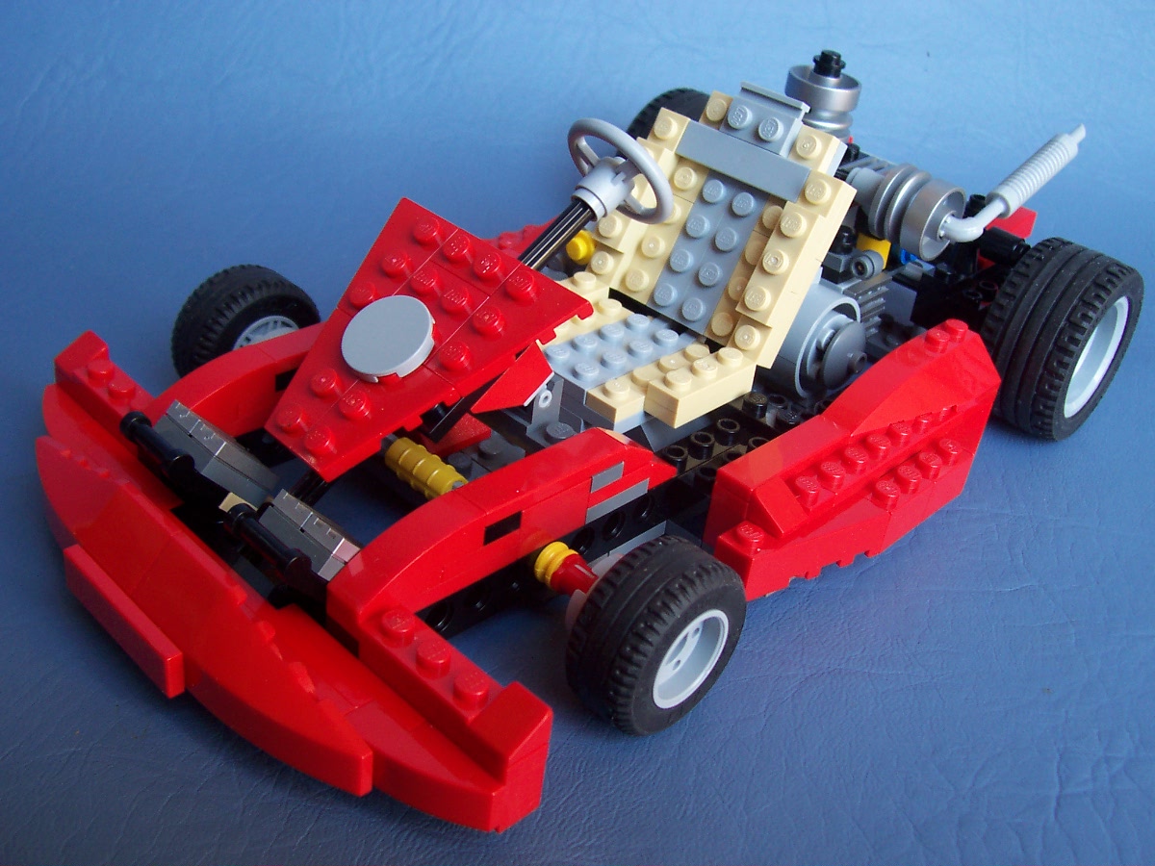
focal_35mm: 37
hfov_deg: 50.1
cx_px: 578
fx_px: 1235
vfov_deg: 38.7
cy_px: 433
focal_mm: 5.6
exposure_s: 1/45
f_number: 2.8
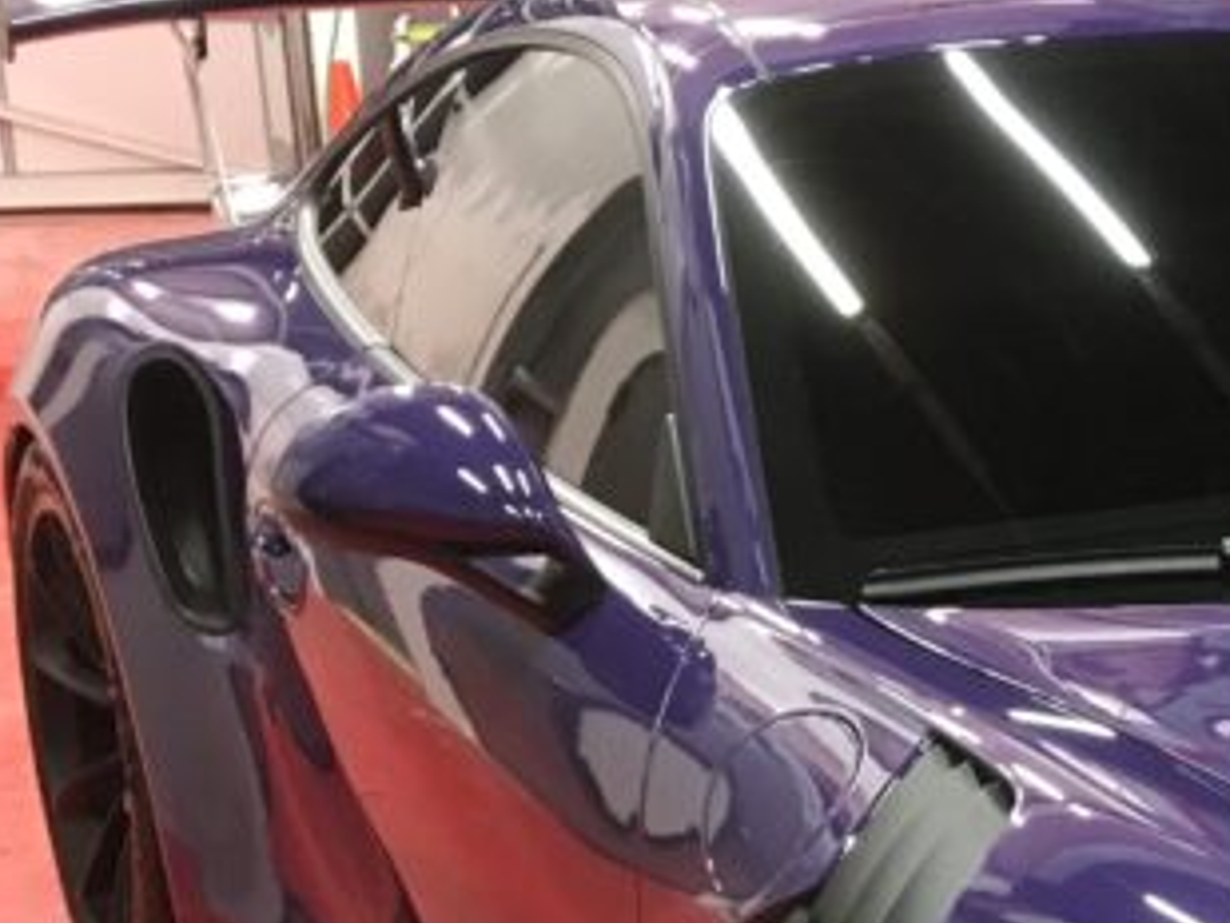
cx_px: 1859
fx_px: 3412
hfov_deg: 18.1
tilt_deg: -22.4
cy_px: 1082
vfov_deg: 14.9
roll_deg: -3.2
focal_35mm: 96
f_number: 2.2
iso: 160
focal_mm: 4.15
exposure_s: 1/30
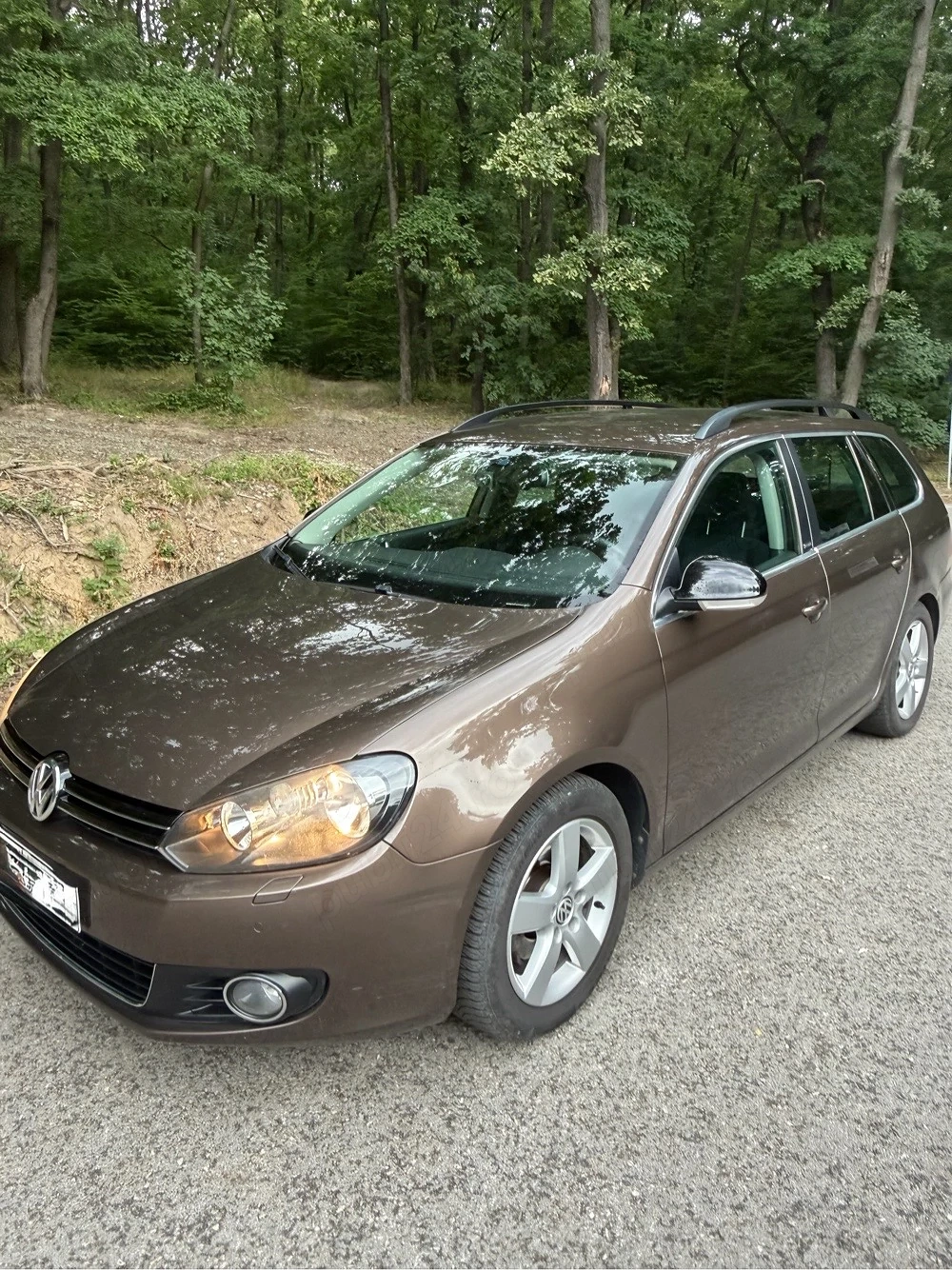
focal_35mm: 24
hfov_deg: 56.8
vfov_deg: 71.6
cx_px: 476
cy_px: 635
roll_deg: +0.1
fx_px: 880
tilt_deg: -5.9
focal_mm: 2.22
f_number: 2.2
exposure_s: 1/96
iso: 320
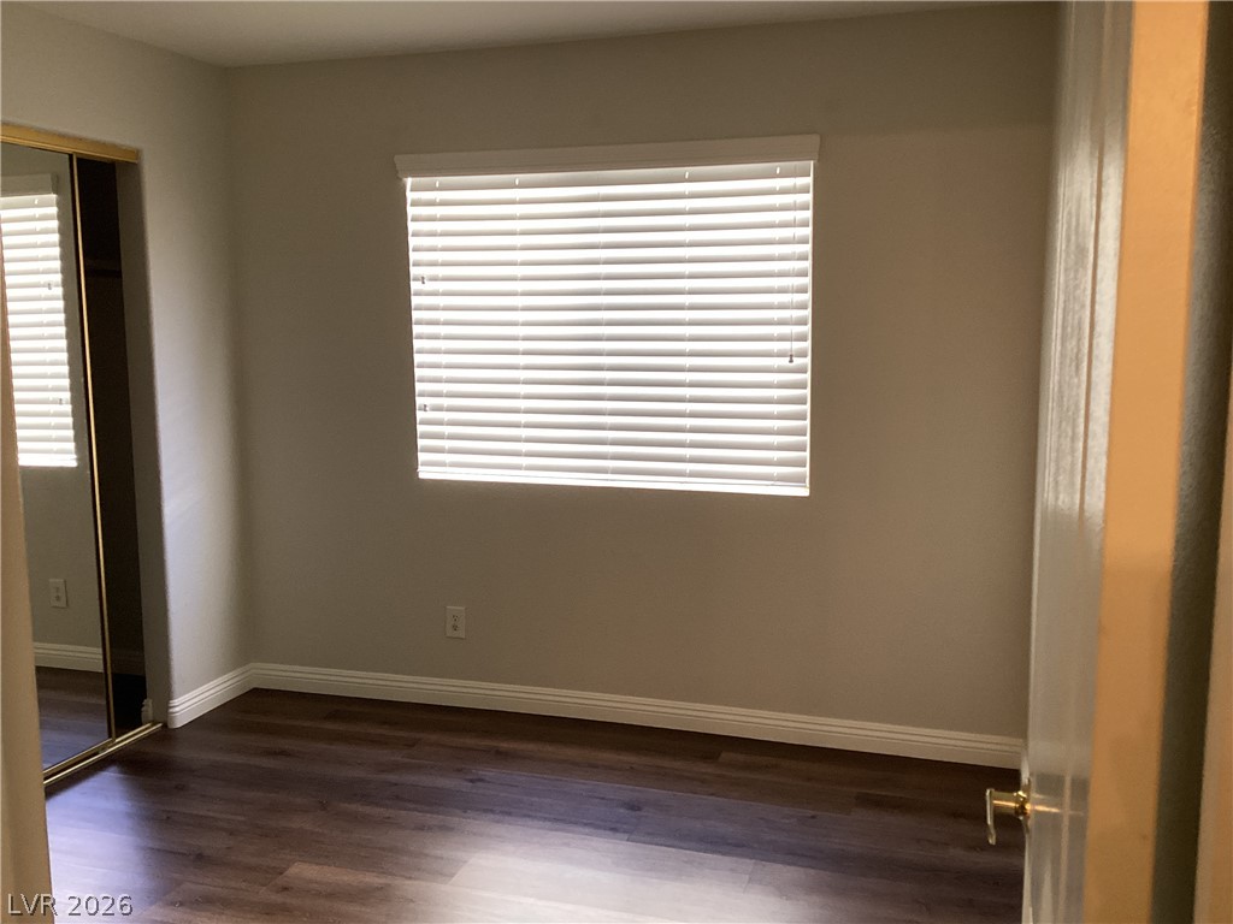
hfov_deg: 58.4
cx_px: 616
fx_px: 1104
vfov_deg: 45.4
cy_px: 462
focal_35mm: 31
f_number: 2.4
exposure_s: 1/50
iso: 100
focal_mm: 3.3
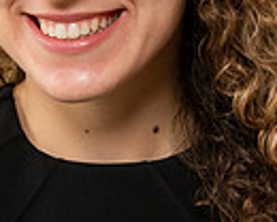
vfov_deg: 2.5
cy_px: -3
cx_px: 94
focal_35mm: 608
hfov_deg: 3.2
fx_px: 4984
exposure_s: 1/200
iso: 400
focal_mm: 145
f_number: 5.6
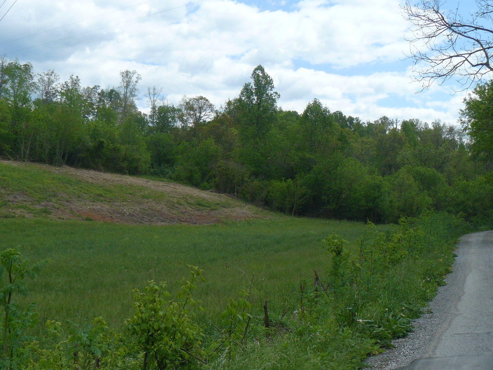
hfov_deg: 38.9
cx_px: 246
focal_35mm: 49
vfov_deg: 29.7
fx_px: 698
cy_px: 185
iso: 100
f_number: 4.5
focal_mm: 6
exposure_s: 1/640
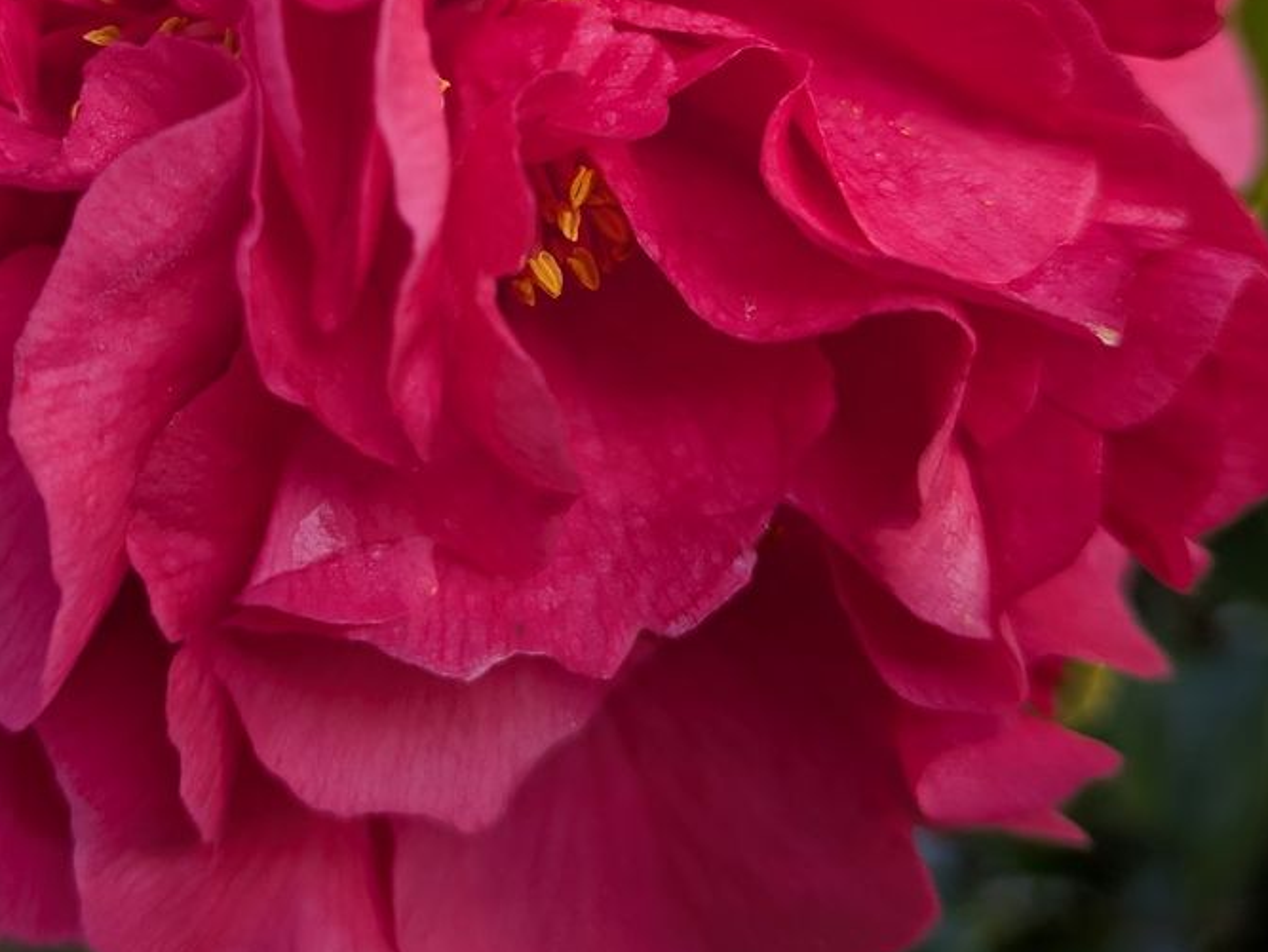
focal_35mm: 48
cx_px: 454
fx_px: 1759
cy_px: 109
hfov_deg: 39.3
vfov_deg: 29.2
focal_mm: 5.43
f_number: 1.89
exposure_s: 1/602
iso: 39
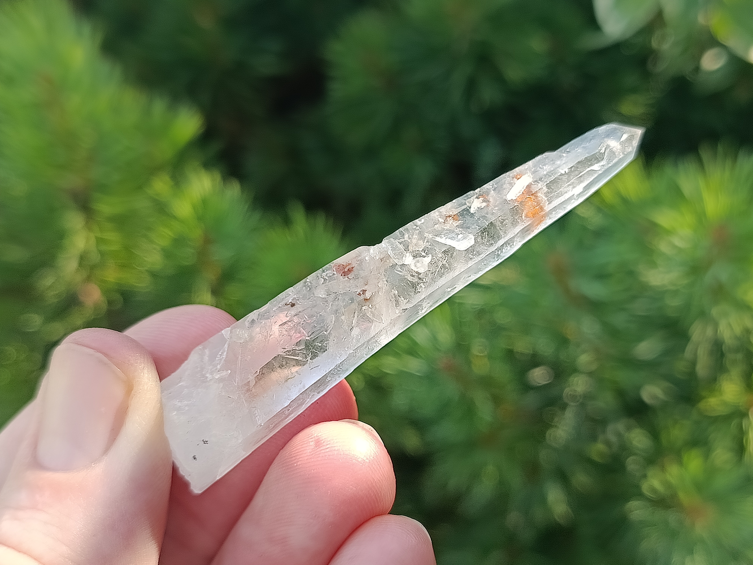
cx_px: 376
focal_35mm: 40
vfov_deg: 36.0
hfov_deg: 46.8
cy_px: 282
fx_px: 870
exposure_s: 1/107
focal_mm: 5.24
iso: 50
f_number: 1.7
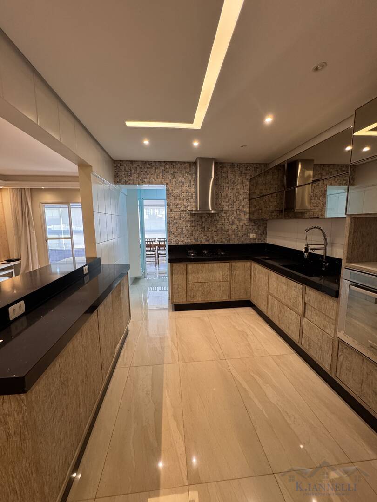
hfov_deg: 85.7
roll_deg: +1.2
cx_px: 188
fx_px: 203
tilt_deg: -9.8
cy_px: 251
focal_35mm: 14
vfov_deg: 102.1
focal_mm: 2.22
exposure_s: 1/60
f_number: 2.2
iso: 250
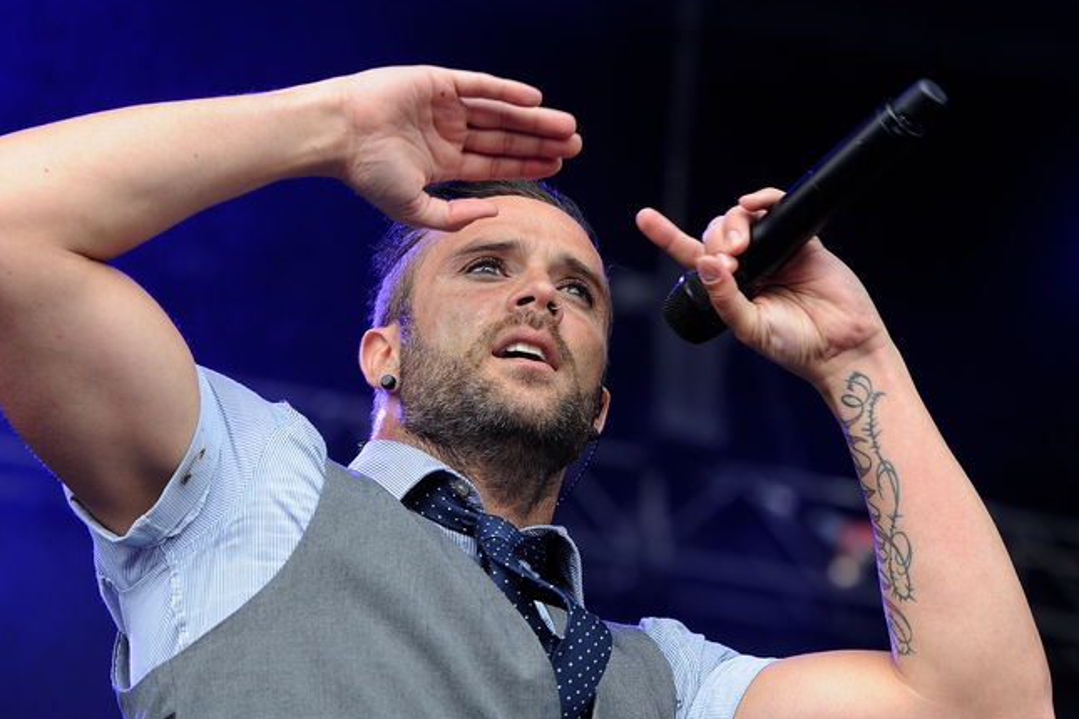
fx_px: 3746
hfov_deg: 16.4
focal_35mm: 125
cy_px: 364
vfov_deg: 11.0
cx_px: 493
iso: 250
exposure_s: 1/250
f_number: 4
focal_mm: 112
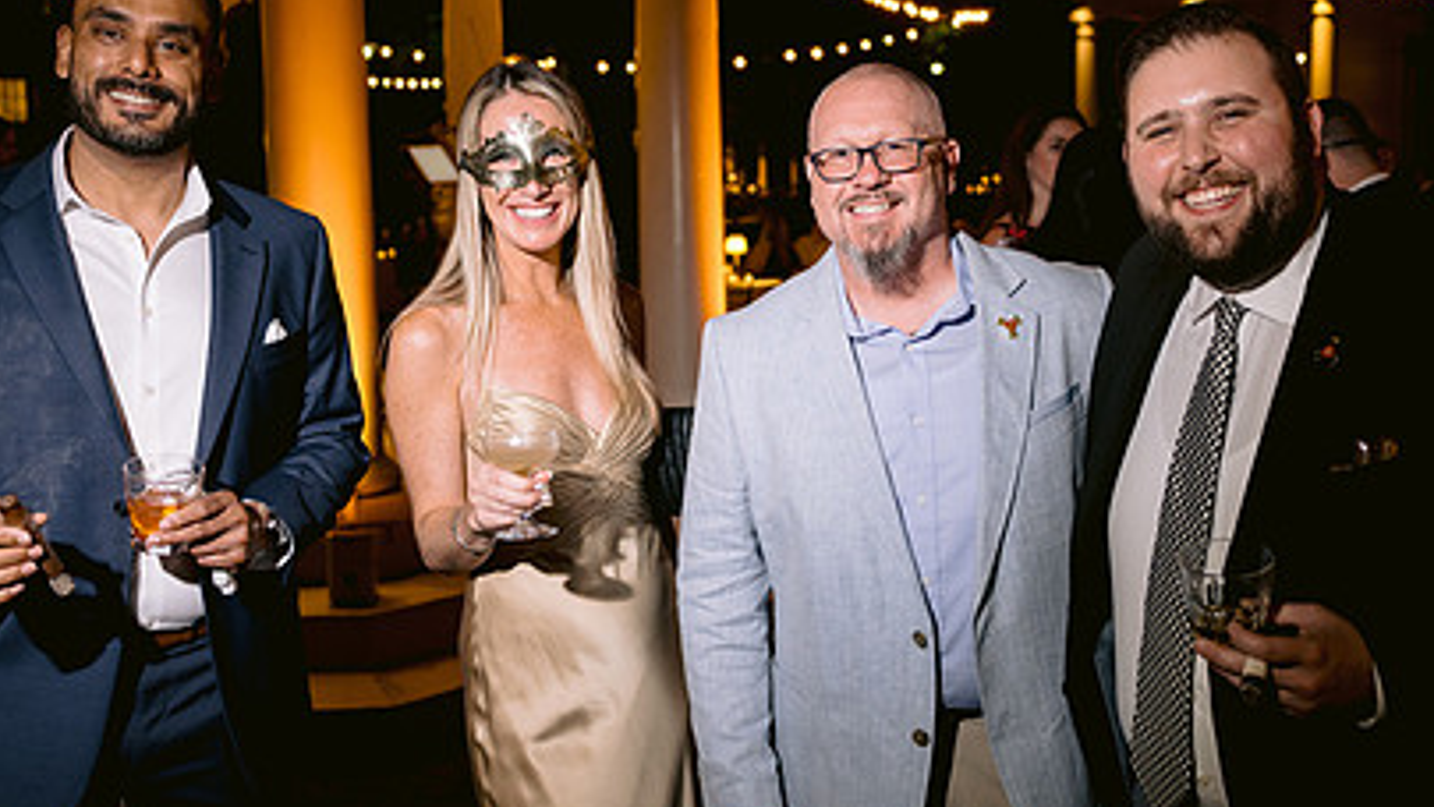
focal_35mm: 42
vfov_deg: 28.3
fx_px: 1597
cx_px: 733
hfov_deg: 48.3
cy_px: 356
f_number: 2.8
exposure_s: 1/80
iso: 800
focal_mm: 28
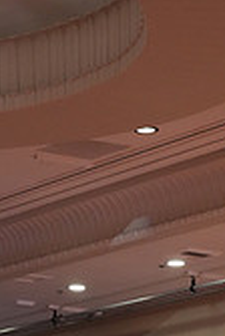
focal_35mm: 170
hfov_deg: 8.1
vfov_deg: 11.3
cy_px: 581
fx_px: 1587
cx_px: 162
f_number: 5.6
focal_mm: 49
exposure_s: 1/320
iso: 5000
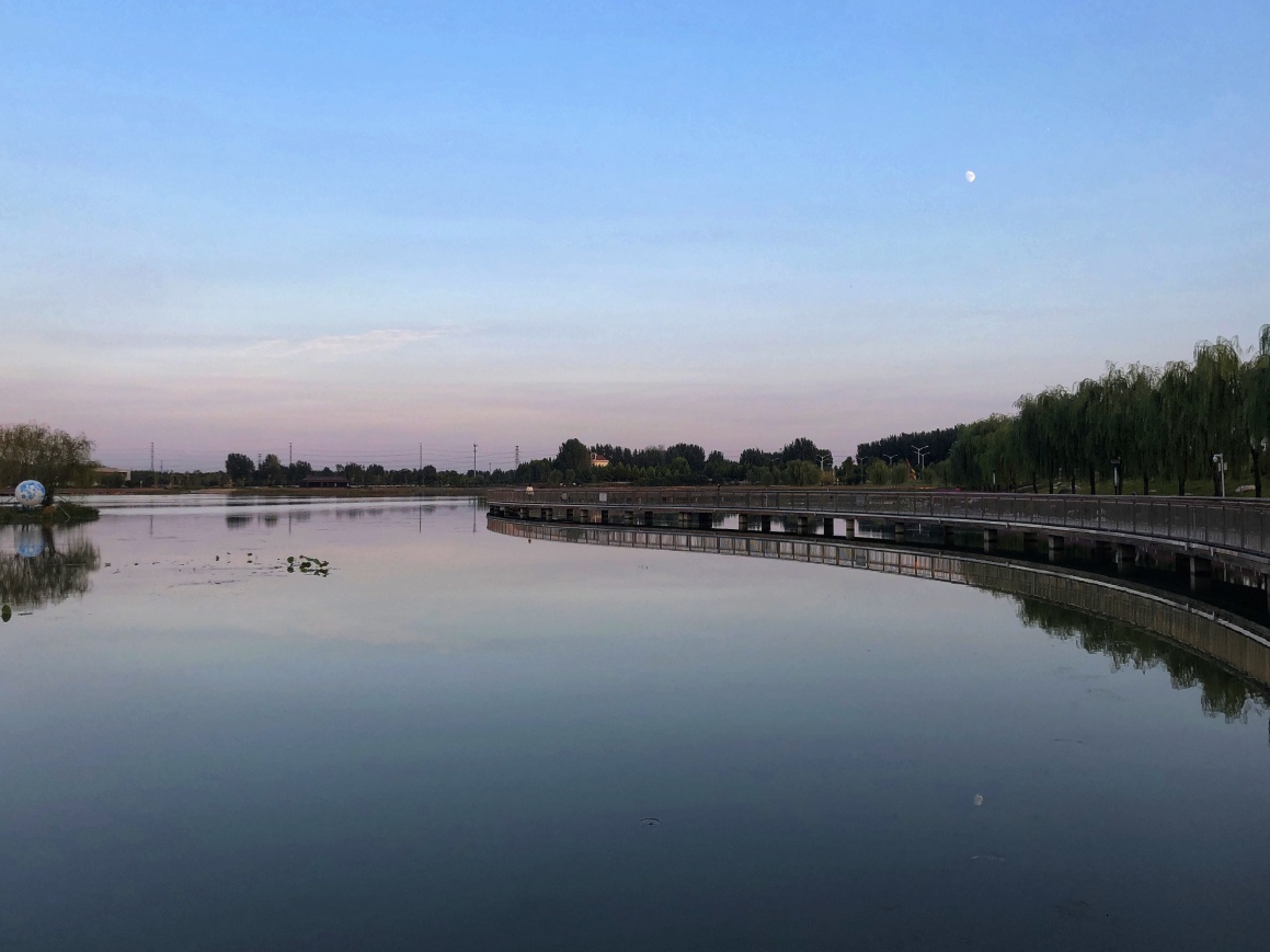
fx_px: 1064
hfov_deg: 61.7
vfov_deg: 48.2
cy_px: 462
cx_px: 616
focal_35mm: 29
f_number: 1.8
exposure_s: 1/432
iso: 20
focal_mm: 4
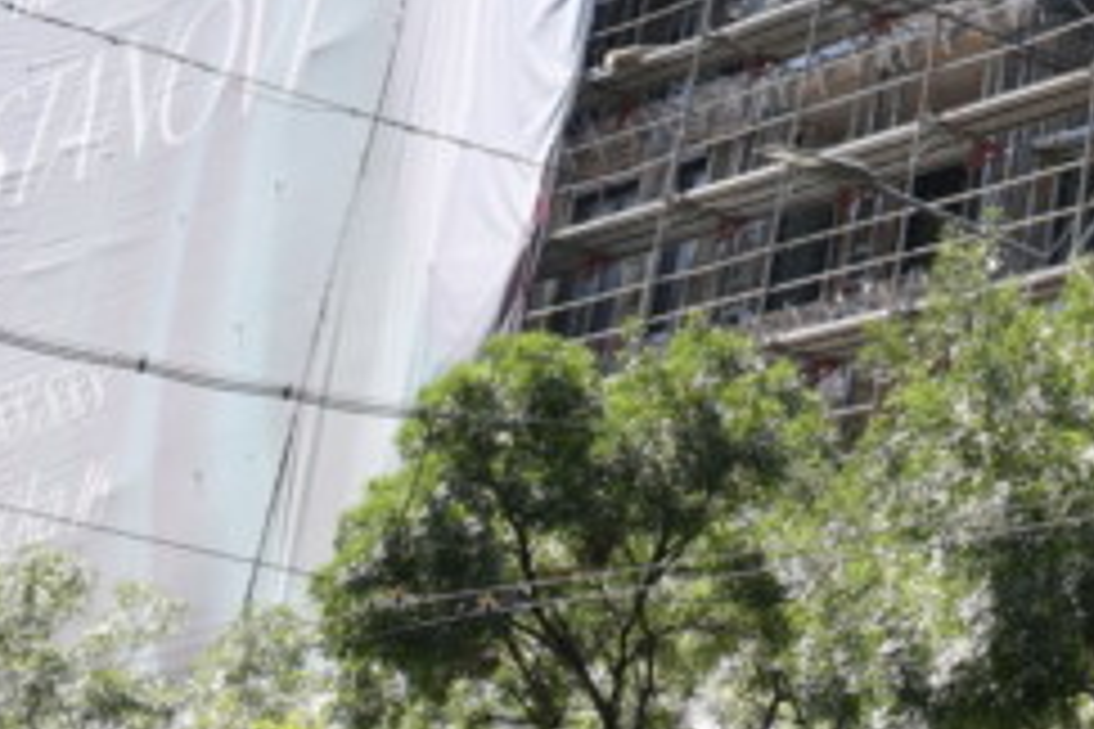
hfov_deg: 18.3
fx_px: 3069
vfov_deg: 12.4
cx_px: 1558
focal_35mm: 101
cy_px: -565
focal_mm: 24
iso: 640
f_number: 4
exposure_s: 1/3200
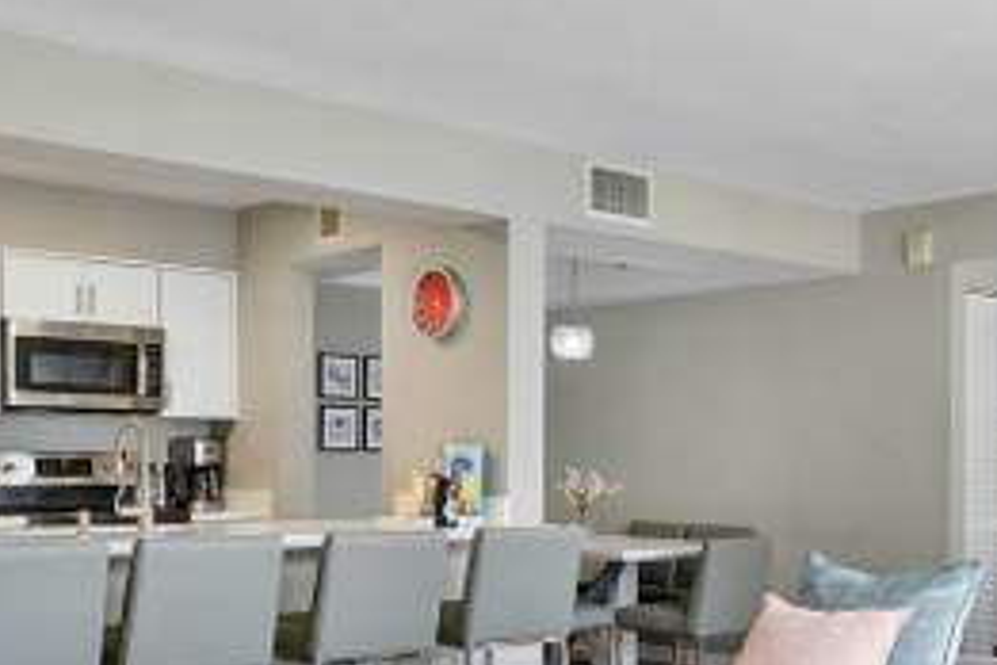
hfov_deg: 40.1
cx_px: 626
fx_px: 1357
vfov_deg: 27.3
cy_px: 468
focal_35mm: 49
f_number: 8
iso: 640
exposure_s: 1/40
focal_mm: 16
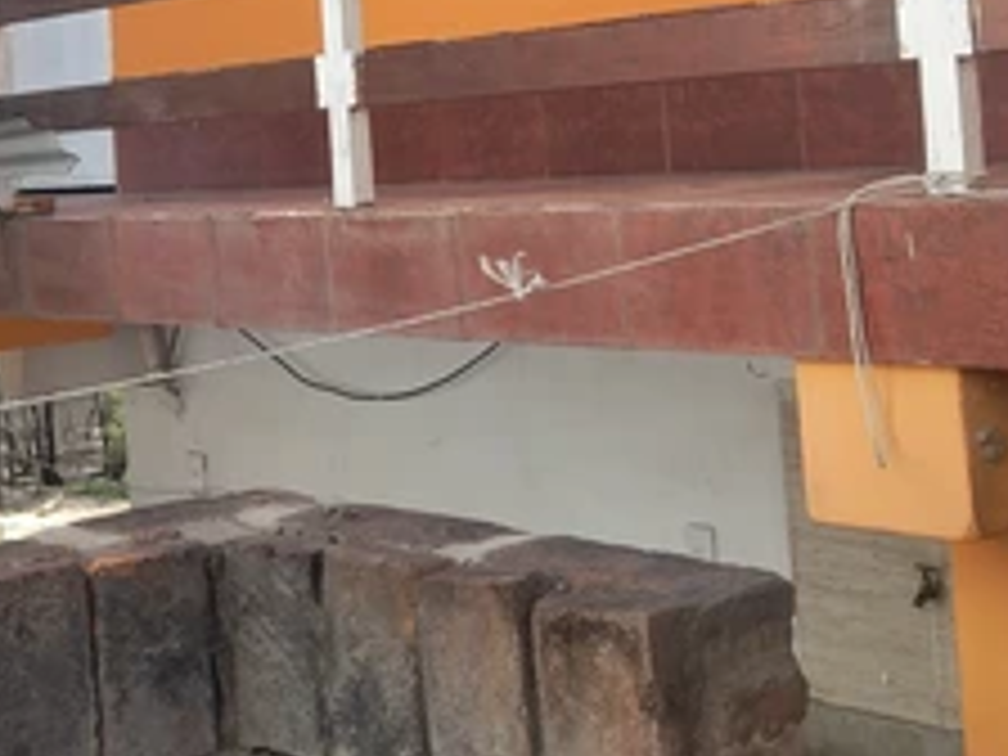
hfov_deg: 38.2
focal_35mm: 49
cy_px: 63
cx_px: 297
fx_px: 1427
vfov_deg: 28.4
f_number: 2
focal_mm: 4.6
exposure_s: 1/308
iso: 20
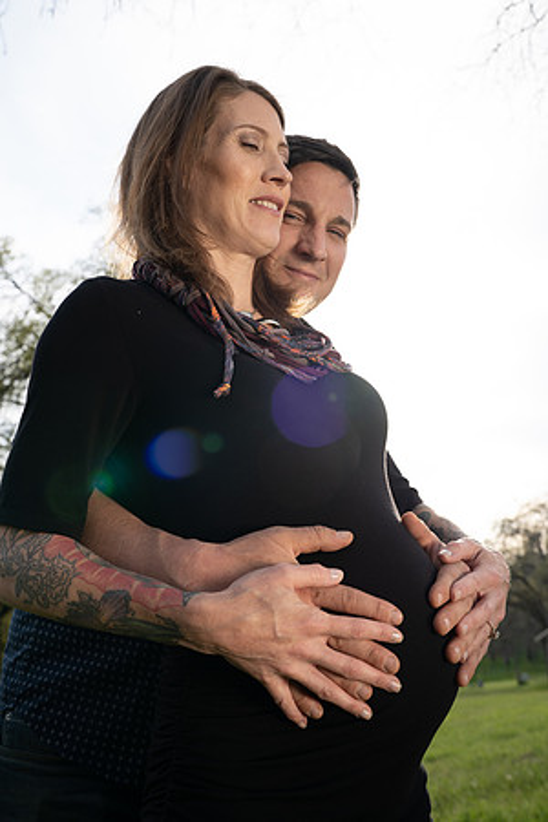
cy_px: 411
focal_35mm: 37
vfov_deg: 51.9
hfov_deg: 35.9
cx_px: 274
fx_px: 845
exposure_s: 1/125
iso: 100
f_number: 6.3
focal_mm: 37
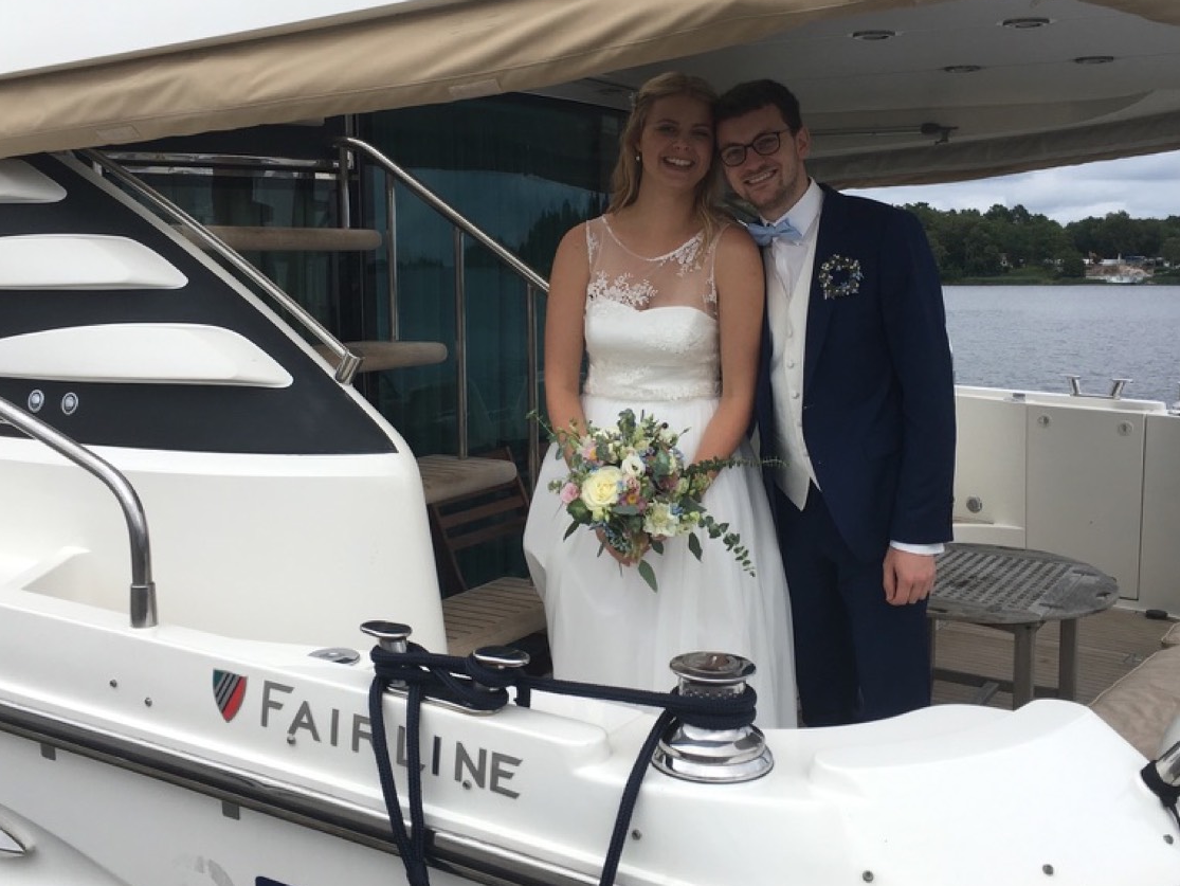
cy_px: 361
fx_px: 1330
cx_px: 569
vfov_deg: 36.7
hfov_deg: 47.8
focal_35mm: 39
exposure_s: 1/668
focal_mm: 4.15
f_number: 2.2
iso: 25
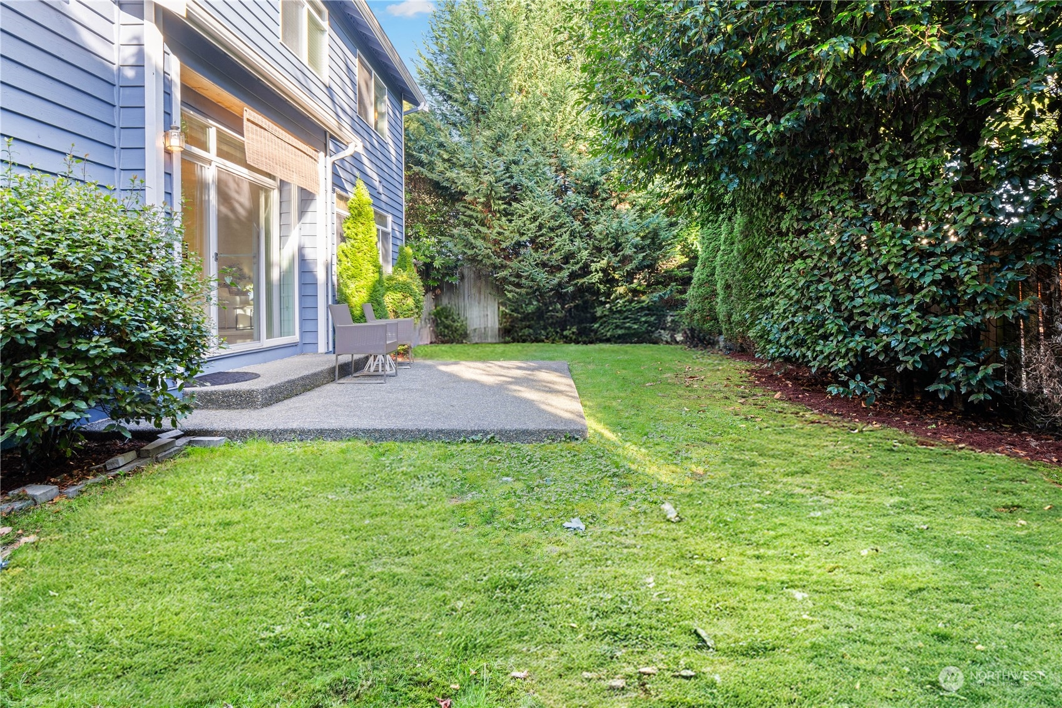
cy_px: 354
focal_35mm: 16
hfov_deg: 96.7
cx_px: 531
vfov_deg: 73.7
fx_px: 472
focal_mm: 16
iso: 100
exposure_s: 1/3
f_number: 11
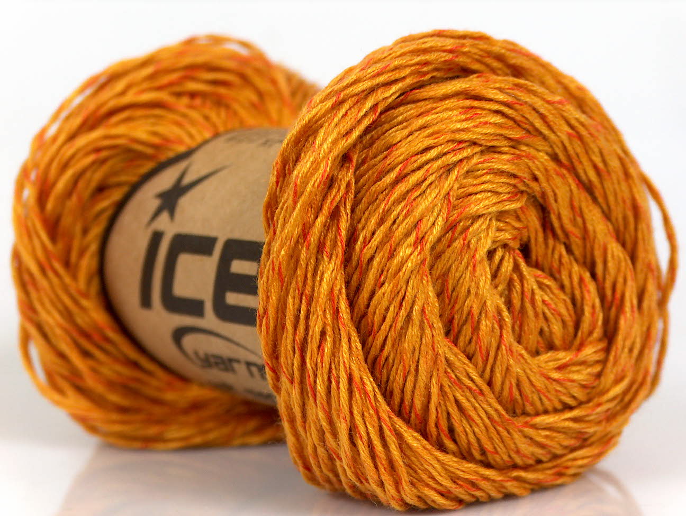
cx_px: 343
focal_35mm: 99
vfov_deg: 15.0
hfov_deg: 19.8
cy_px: 258
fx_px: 1965
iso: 200
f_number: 2.9
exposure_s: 1/7.84
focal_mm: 20.29
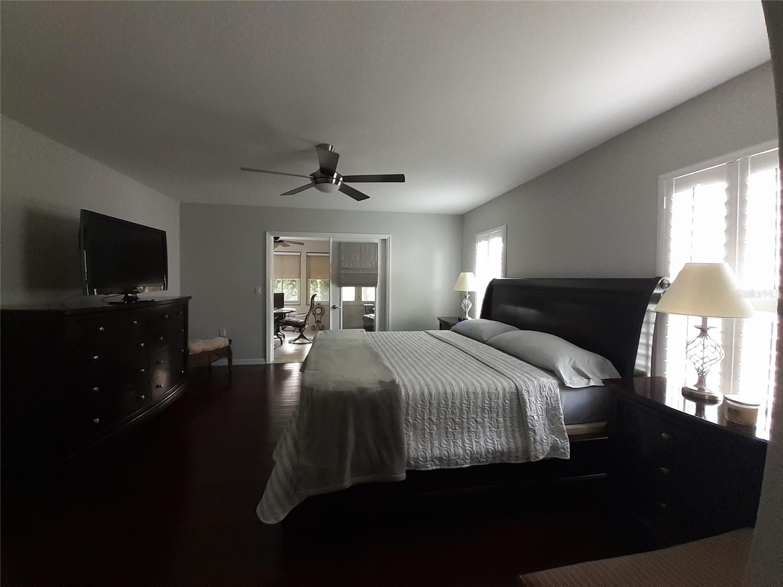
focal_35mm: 13
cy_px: 294
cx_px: 392
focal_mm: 1.13
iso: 320
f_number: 2.2
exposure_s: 1/25
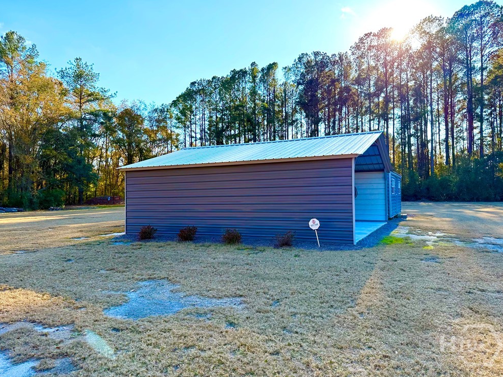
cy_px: 188
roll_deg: +0.8
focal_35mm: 25
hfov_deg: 69.4
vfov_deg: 54.9
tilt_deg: +1.0
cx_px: 249
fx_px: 363
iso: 100
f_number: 1.78
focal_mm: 6.76
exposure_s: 1/2110
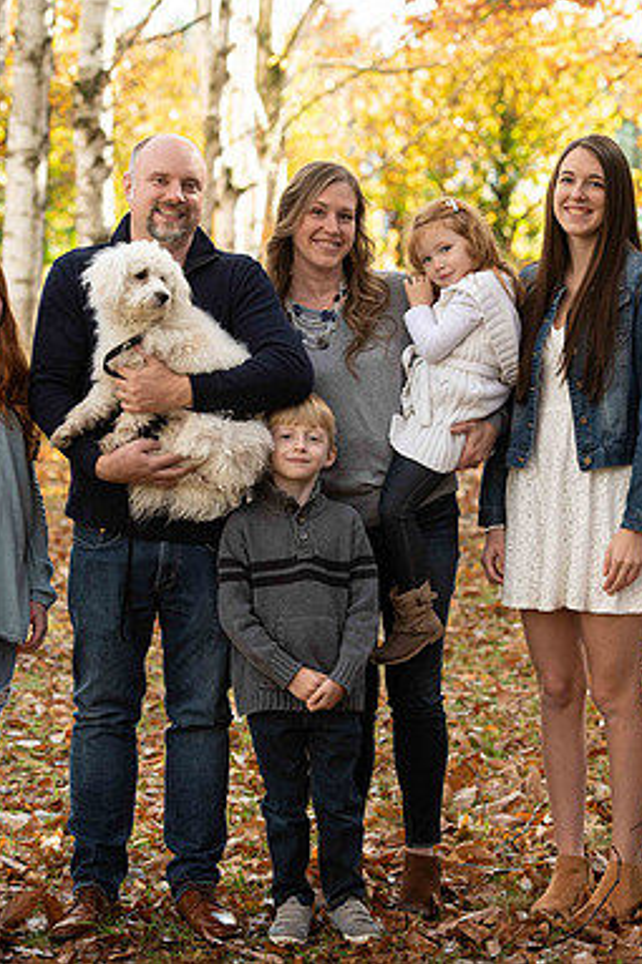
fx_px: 3855
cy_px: 479
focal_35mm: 144
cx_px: 355
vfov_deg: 14.3
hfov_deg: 9.5
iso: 400
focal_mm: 95
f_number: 4.5
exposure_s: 1/200
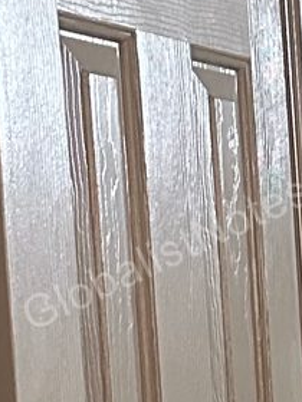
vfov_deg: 10.7
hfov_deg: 7.4
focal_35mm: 183
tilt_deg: -4.0
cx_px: 790
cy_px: 430
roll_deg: +1.0
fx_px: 2129
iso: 800
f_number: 1.78
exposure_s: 1/40
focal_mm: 6.86
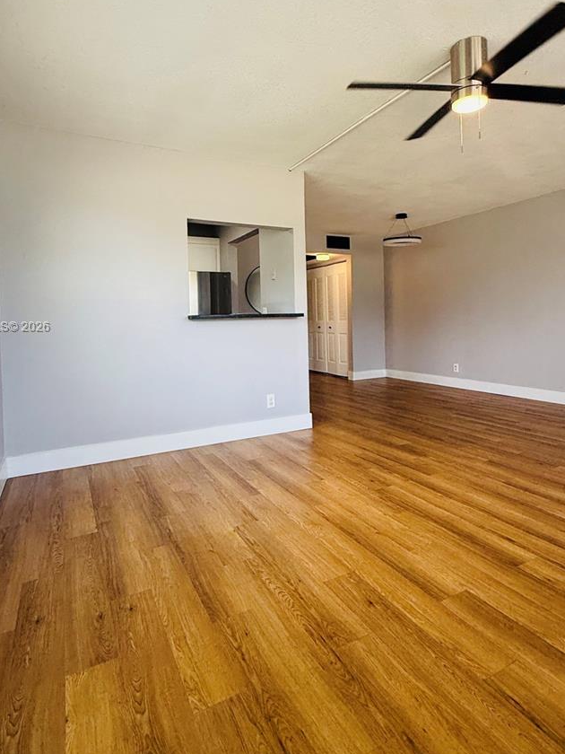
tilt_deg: +0.0
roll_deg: +1.3
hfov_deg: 66.0
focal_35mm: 20
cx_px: 287
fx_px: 435
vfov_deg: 81.3
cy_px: 328
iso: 80
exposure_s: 1/99
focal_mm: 2.22
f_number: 2.2
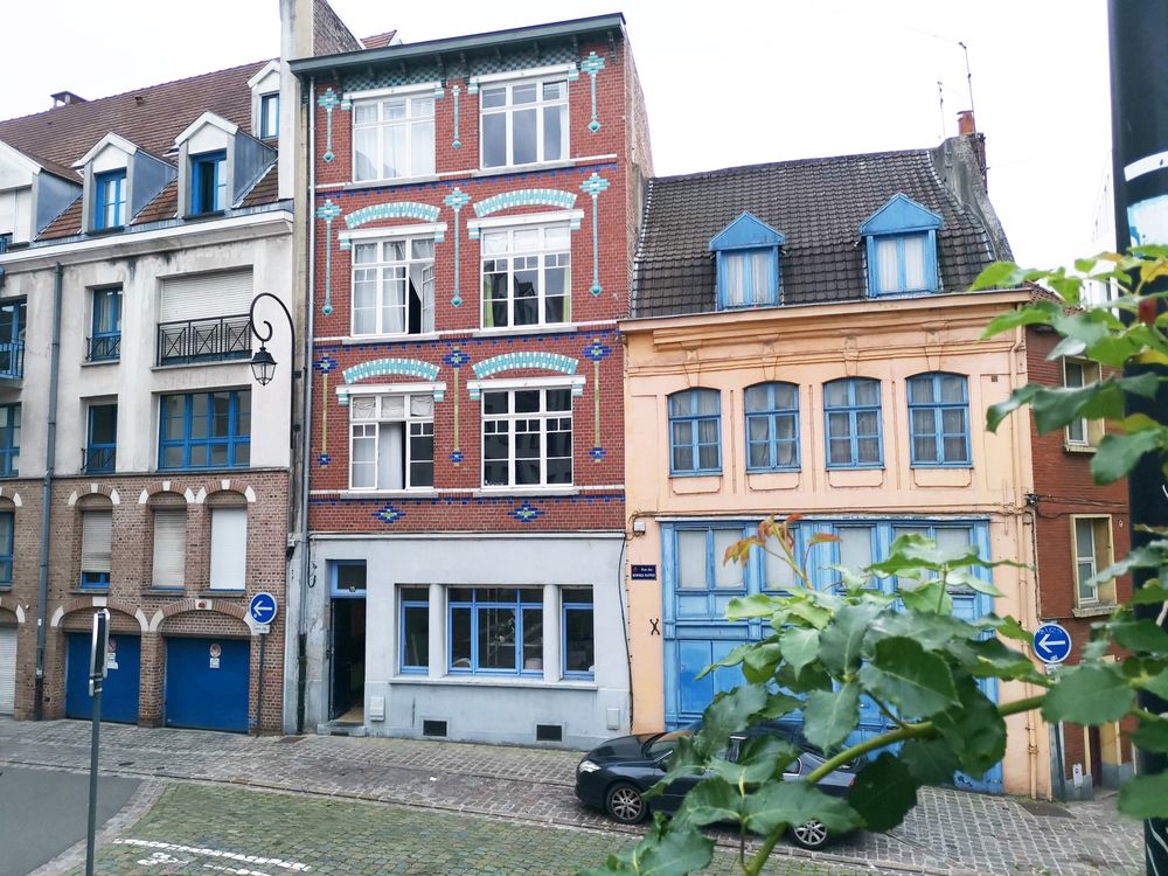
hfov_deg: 67.3
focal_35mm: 26
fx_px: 877
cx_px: 584
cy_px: 438
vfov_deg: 53.1
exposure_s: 1/303
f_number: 1.8
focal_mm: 4.75
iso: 50
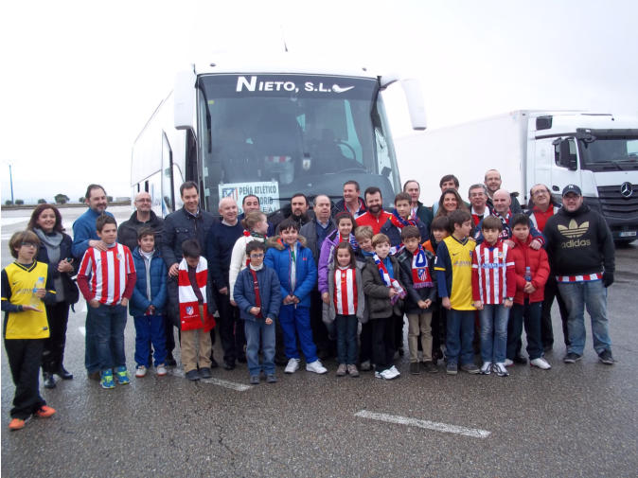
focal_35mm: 36
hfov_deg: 51.4
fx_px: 663
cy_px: 239
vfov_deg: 39.6
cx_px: 319
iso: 80
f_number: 3.1
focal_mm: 6.5
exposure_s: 1/200
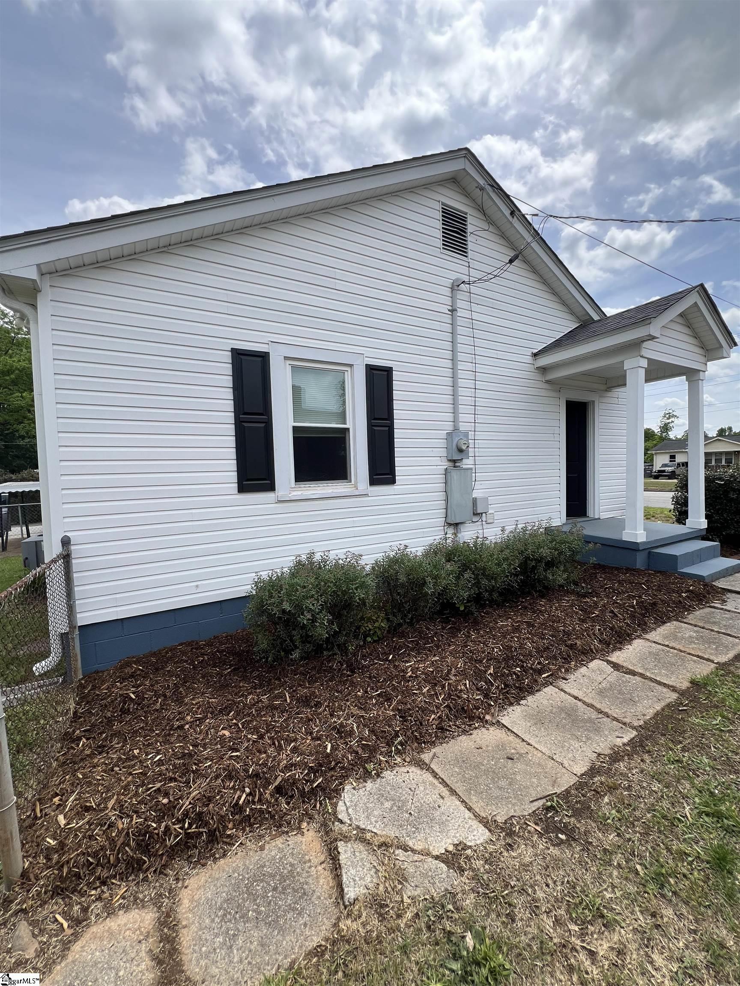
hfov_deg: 89.9
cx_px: 370
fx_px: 371
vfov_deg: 106.2
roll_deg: +1.5
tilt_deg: -3.5
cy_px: 493
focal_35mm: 13
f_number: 1.8
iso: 32
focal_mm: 1.57
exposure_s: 1/1096
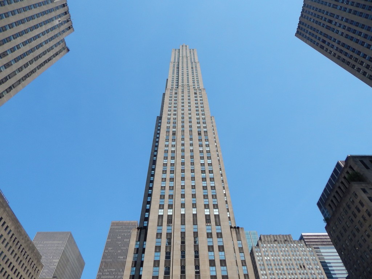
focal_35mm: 23
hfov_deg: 73.9
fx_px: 247
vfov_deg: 58.9
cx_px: 186
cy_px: 140
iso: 125
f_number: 6
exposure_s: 1/800
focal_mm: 4
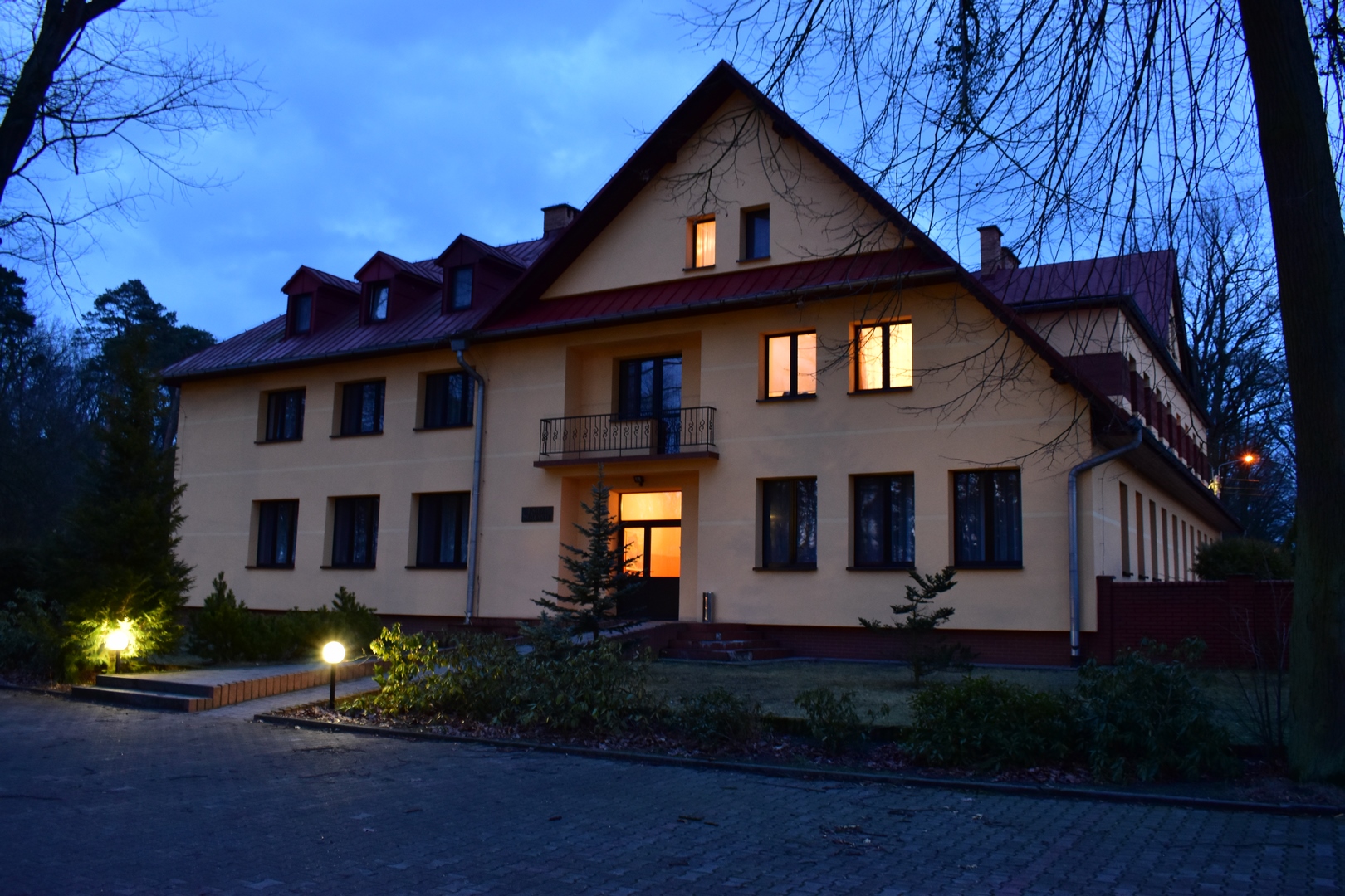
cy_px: 448
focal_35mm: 30
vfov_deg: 43.6
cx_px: 672
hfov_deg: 61.9
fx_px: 1121
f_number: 5.6
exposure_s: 1/4
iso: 800
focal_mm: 20
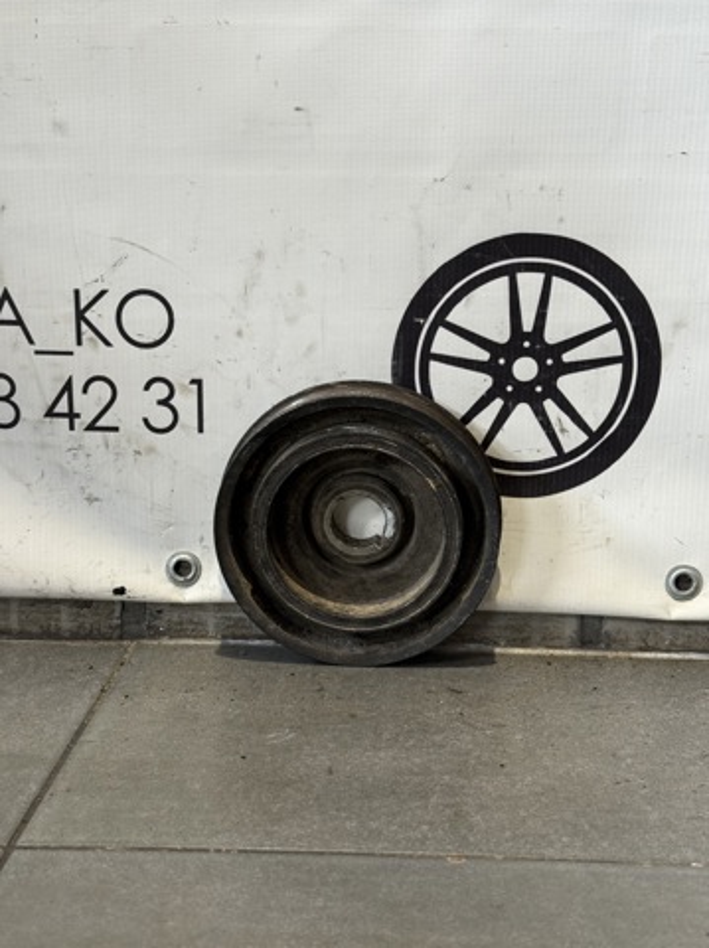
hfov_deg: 30.2
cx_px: 354
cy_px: 474
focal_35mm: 48
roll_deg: -1.9
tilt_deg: -12.1
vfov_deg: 39.7
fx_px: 1313
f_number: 1.78
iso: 100
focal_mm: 6.76
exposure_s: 1/50
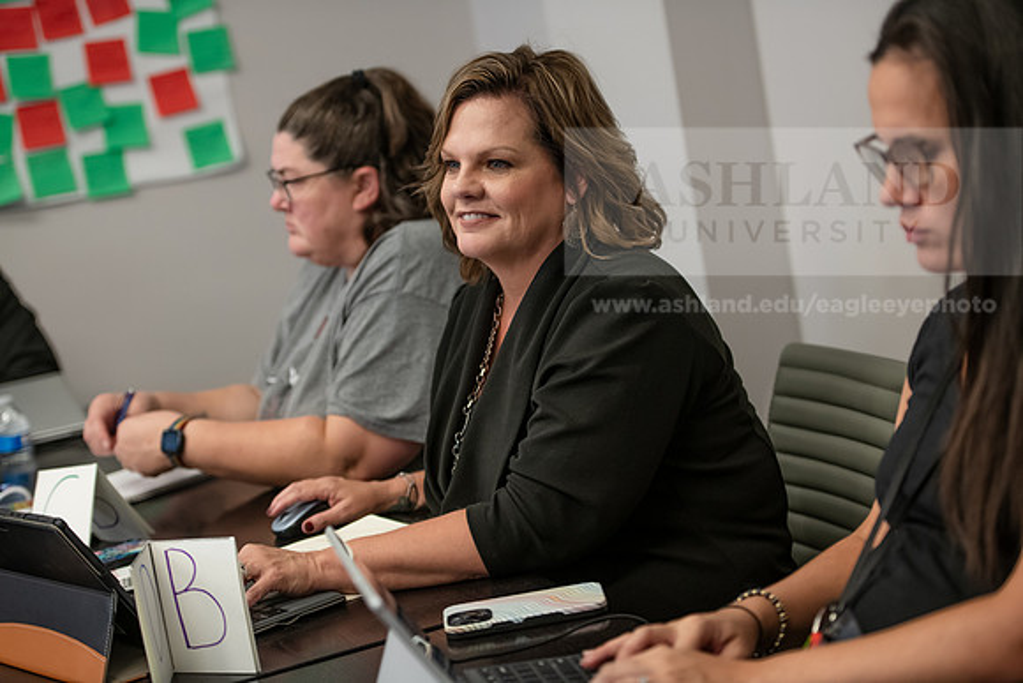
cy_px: 342
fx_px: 2217
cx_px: 512
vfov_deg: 17.5
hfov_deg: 26.0
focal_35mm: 78
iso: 1000
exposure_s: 1/200
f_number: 2.8
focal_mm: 78
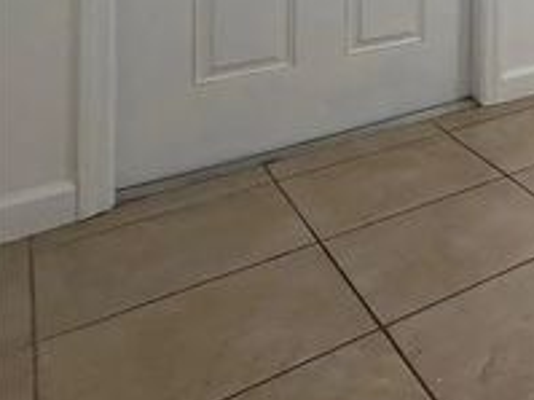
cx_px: 851
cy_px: -158
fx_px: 694
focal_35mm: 45
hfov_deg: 26.3
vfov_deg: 26.0
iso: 160
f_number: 2.2
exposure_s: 1/121
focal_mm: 2.22
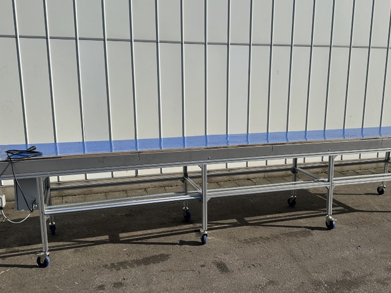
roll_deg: +0.6
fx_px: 395
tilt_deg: -11.2
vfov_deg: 40.7
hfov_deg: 52.5
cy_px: 157
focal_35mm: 35
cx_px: 217
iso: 80
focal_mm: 6.86
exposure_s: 1/7576
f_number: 1.78
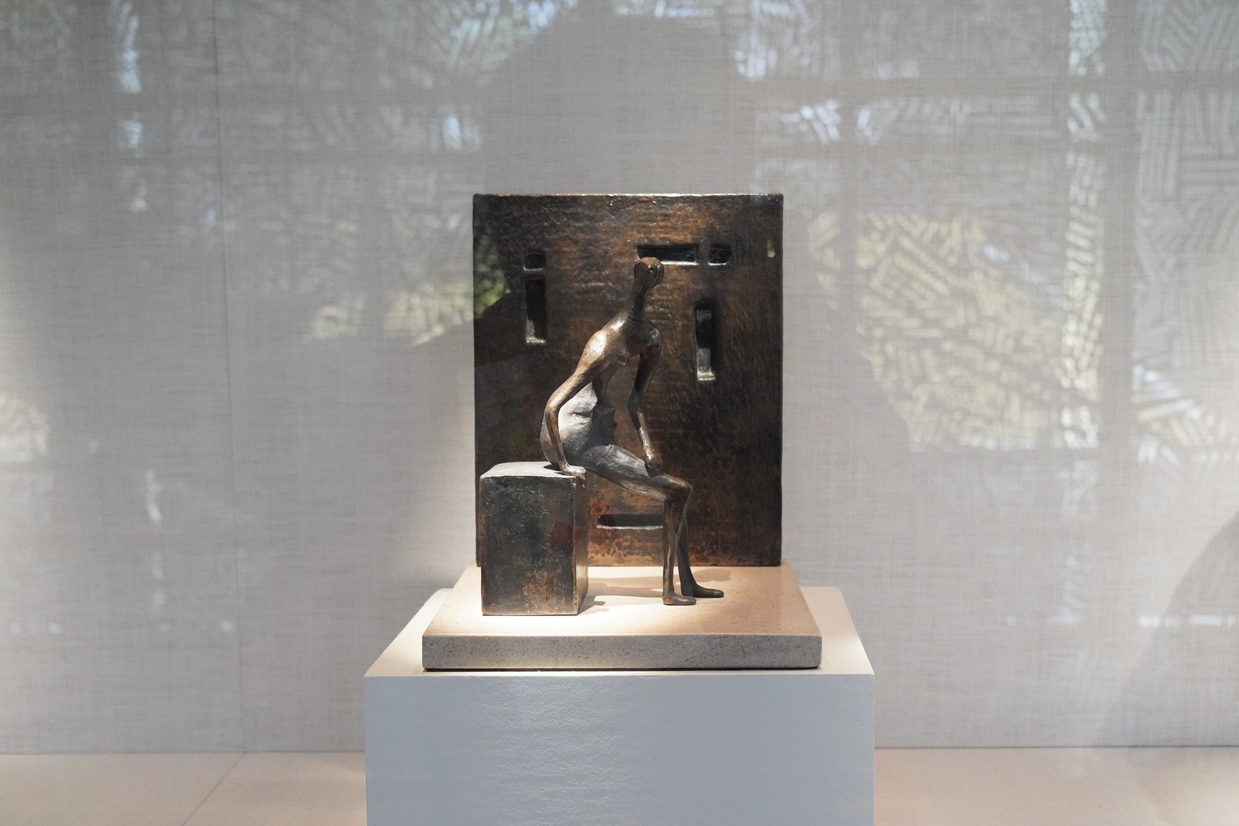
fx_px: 1446
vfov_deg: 31.9
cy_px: 413
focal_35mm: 42
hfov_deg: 46.4
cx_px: 620
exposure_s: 1/100
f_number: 6.3
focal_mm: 42
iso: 10000
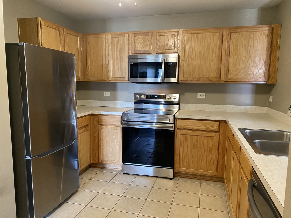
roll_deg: -1.0
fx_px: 219
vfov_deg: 53.1
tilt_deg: -8.4
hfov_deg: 67.3
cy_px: 109
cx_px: 146
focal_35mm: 26
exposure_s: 1/40
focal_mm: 4.25
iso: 400
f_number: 1.8
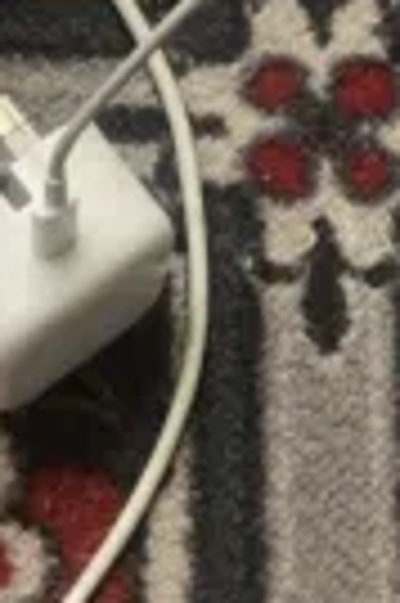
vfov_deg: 12.3
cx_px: -126
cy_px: 810
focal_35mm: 162
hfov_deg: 8.3
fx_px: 2707
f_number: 2
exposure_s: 1/15
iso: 500
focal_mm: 6
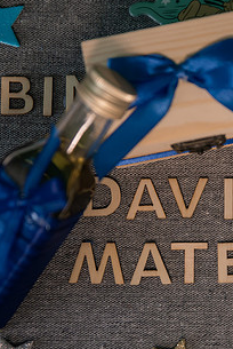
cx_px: 217
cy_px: 199
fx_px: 1288
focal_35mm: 133
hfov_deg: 10.3
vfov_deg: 15.4
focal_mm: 70
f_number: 2.8
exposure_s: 1/160
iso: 800
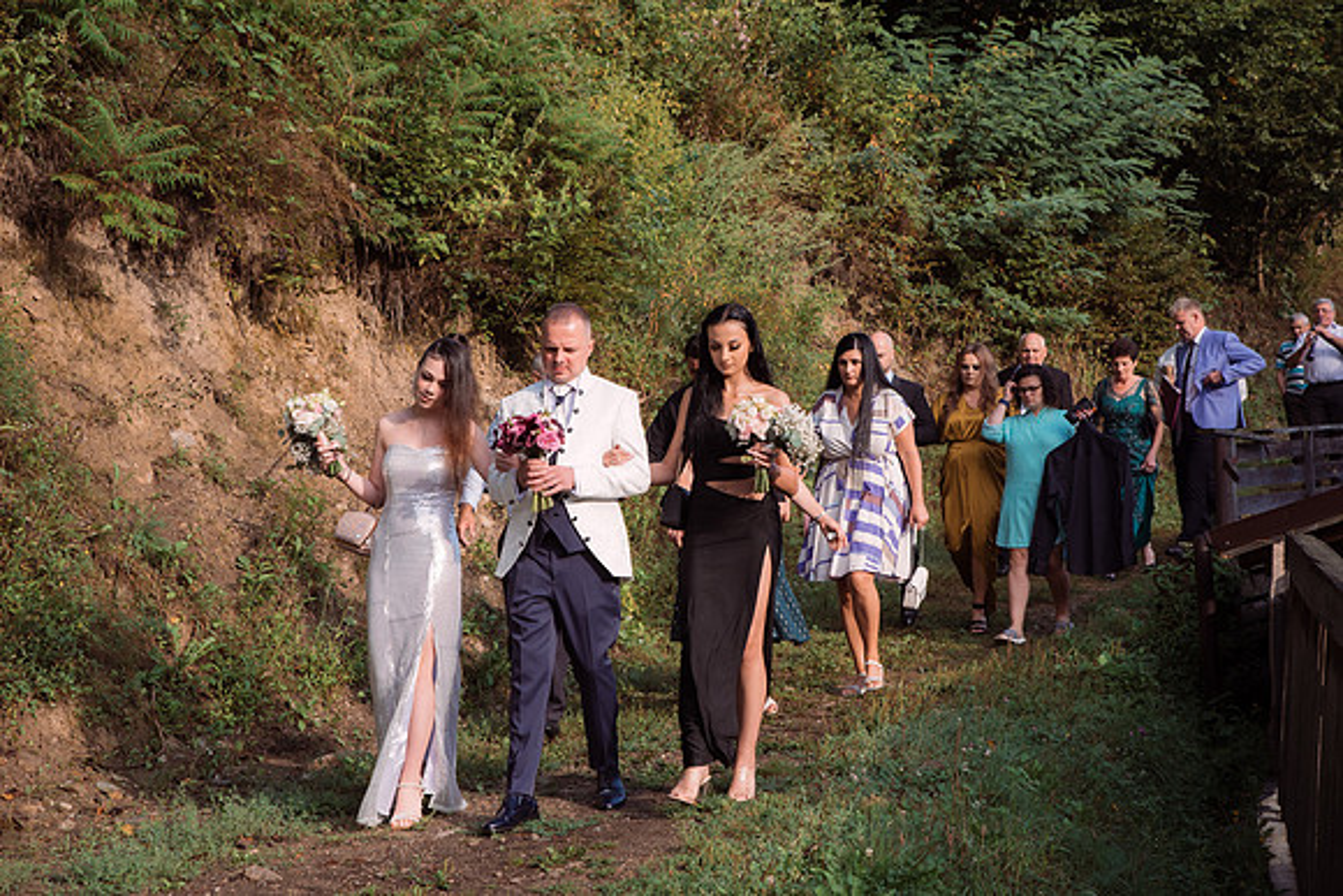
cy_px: 448
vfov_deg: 21.9
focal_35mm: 62
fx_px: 2313
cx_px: 672
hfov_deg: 32.4
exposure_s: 1/500
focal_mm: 62
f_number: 5.6
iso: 250
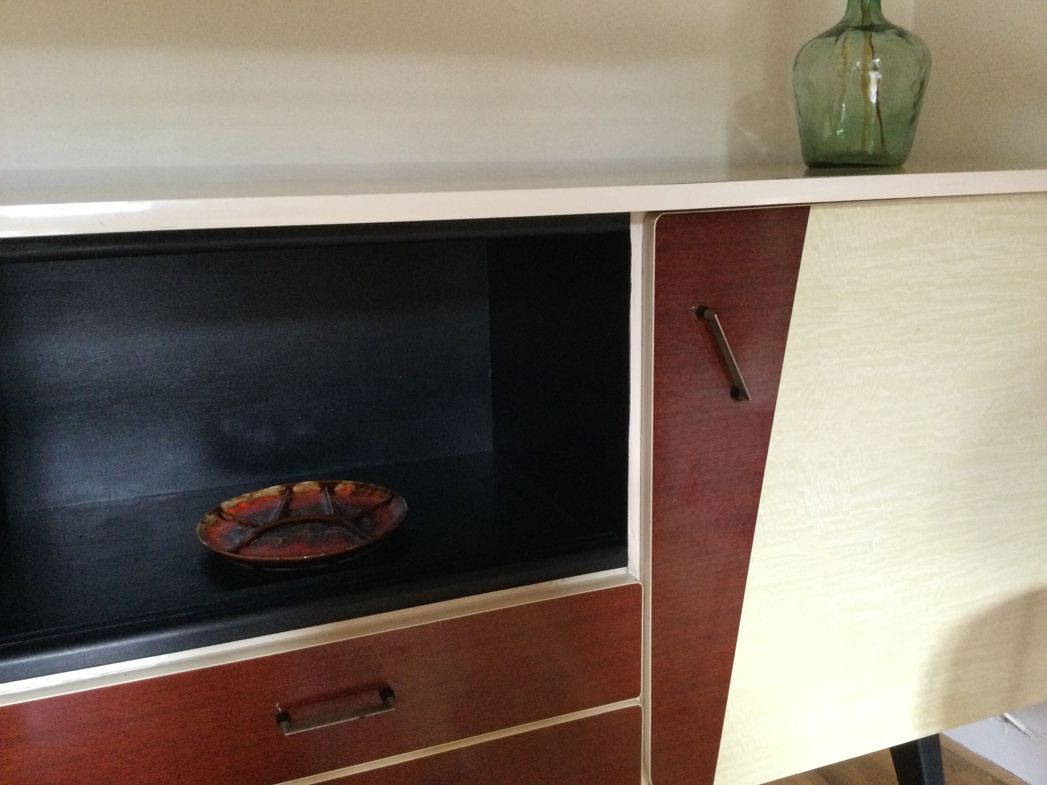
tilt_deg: -13.0
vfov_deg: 45.4
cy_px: 392
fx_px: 938
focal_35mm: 31
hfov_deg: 58.4
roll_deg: +1.6
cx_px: 524
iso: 250
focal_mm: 3.3
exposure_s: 1/33
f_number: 2.4
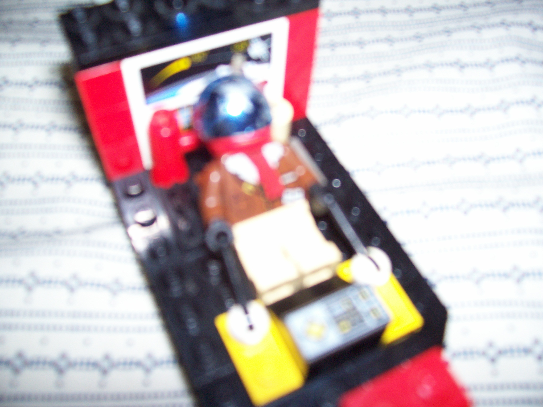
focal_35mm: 34
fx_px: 533
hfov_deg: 54.0
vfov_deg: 41.8
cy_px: 204
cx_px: 272
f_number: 2.7
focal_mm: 5.6
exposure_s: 1/112
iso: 140
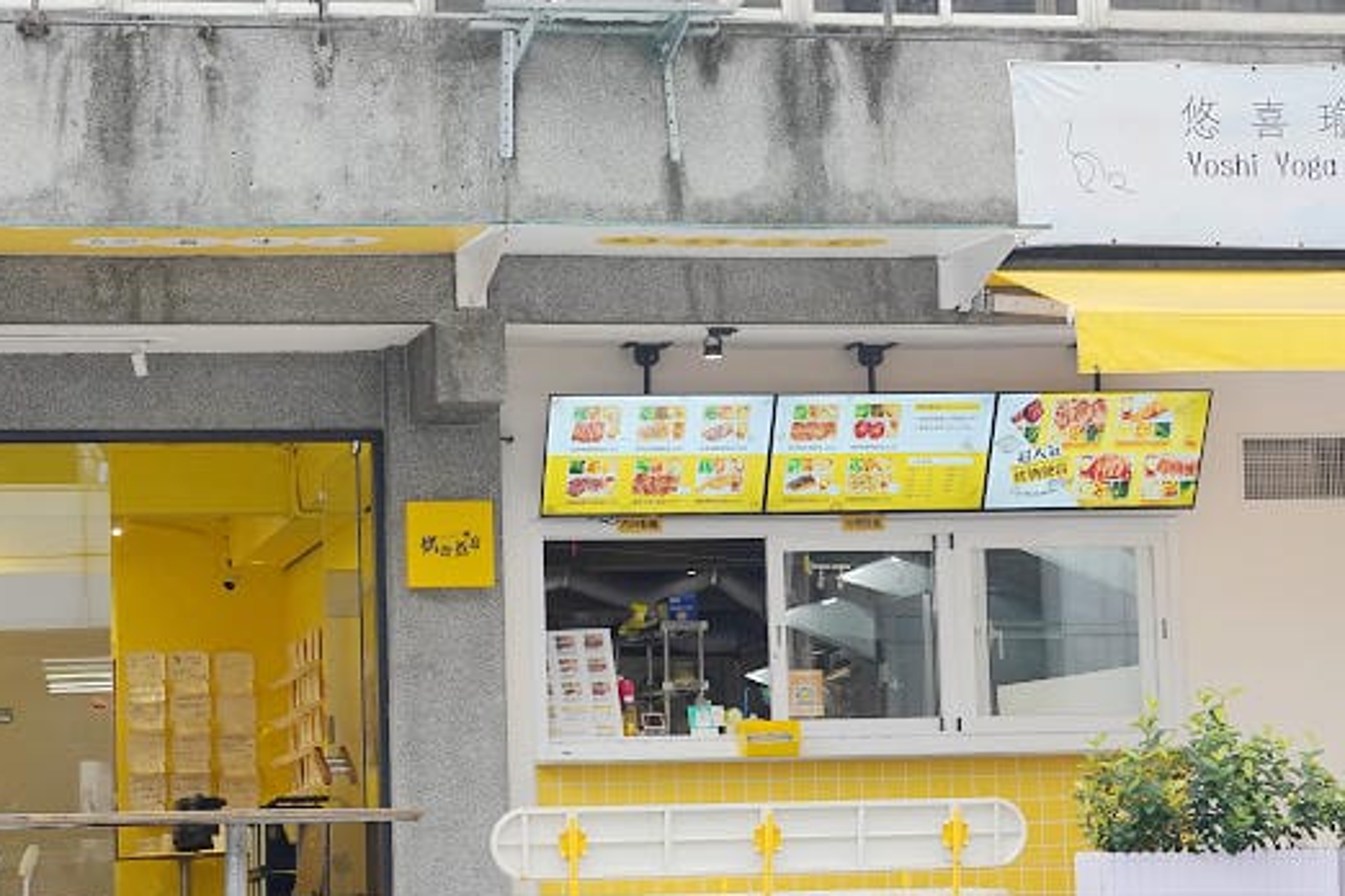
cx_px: 582
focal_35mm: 92
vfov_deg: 14.9
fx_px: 3437
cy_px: 453
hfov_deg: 22.1
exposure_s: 1/160
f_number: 4
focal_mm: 40
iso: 800
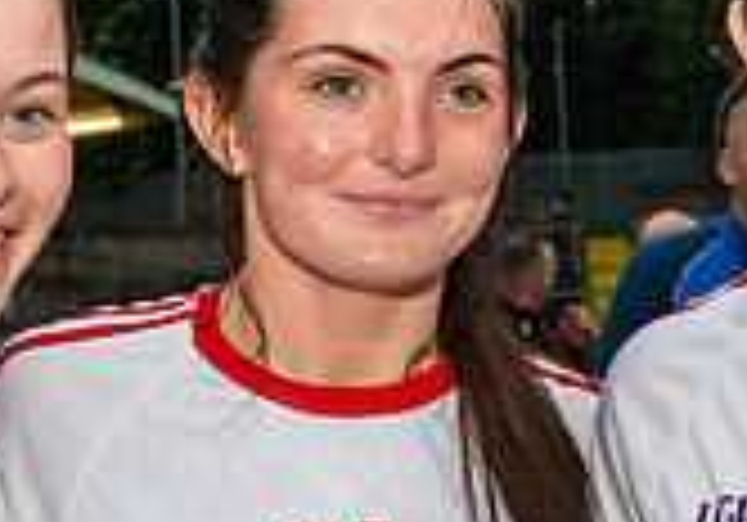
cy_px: 467
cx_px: 554
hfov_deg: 13.2
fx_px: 3222
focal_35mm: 153
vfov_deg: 9.2
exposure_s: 1/100
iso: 1600
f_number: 4.5
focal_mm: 40
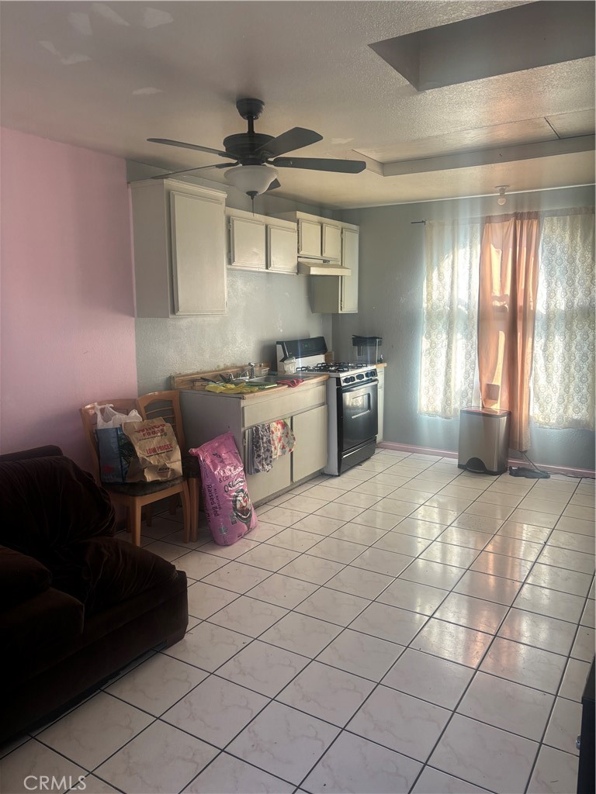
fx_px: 597
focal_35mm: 26
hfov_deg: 53.1
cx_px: 298
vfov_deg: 67.3
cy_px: 397
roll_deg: +0.1
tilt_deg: -8.5
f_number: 1.6
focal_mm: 5.96
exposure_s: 1/121
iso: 100
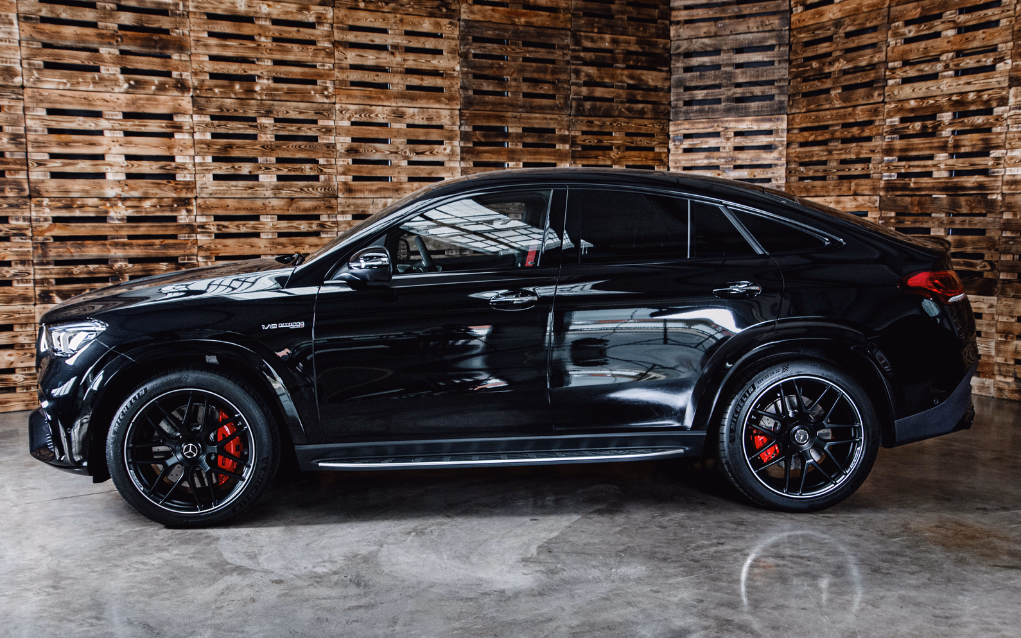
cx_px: 509
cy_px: 303
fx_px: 1113
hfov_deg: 49.3
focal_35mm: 40
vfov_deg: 32.0
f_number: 3.8
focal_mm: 26
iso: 800
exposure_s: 1/30
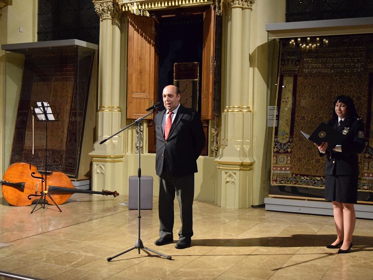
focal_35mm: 45
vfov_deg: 32.5
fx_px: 480
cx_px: 209
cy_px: 139
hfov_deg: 42.4
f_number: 4
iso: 5000
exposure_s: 1/60
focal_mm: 27
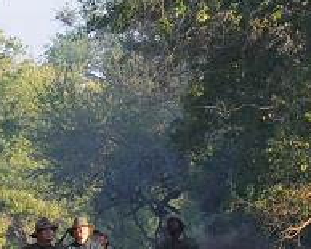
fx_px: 7912
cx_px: 139
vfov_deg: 1.8
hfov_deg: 2.3
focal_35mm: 860
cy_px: -51
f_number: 8
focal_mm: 116
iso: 800
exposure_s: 1/320
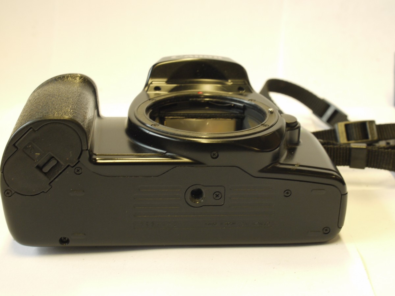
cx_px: 198
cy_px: 148
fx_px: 685
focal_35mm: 60
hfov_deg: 32.2
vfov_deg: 24.4
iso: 400
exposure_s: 1/10
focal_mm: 30
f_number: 8
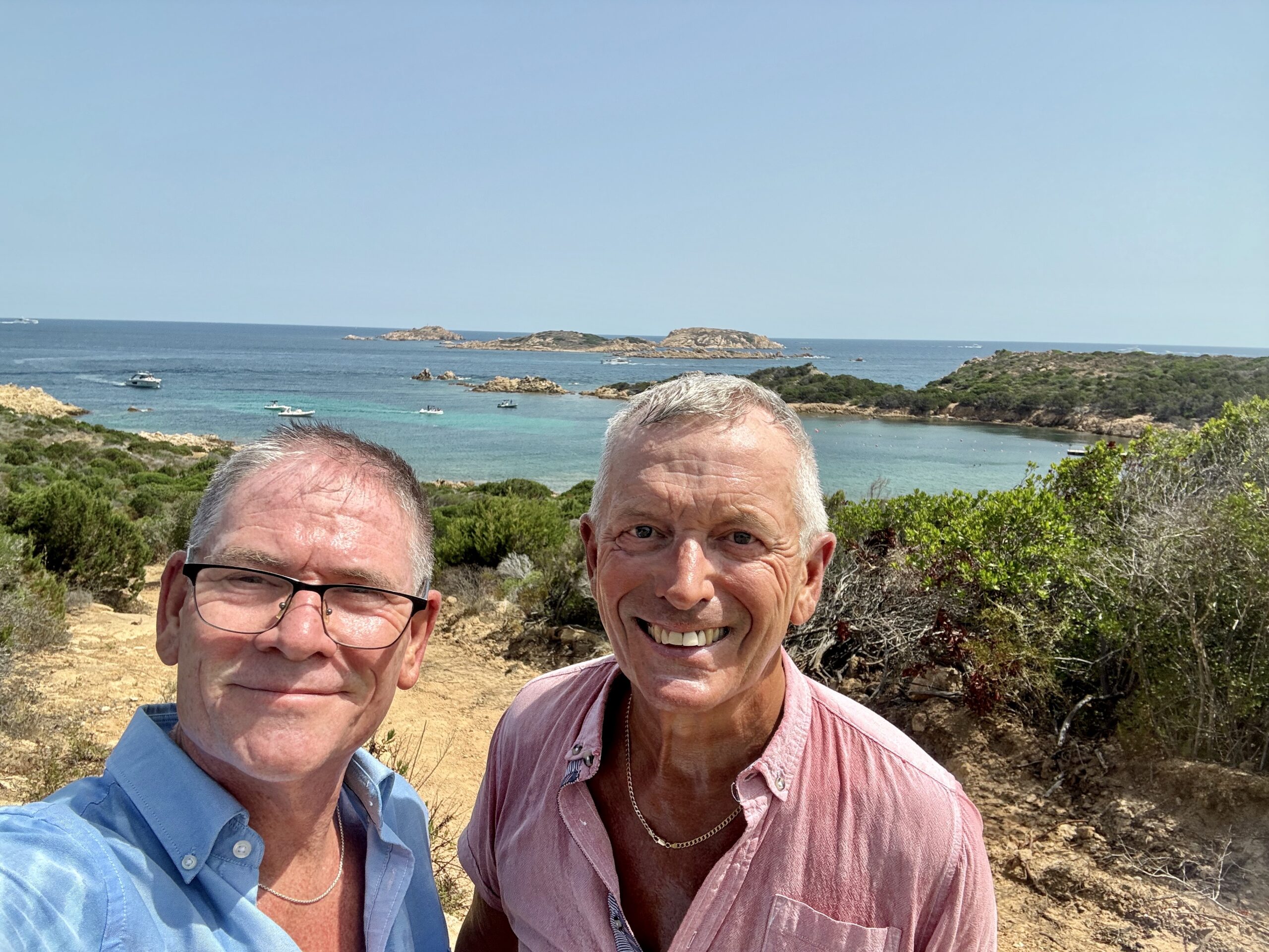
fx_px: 843
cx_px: 634
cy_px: 476
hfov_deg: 73.9
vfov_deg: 58.9
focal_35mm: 23
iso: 25
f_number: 1.9
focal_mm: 2.69
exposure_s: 1/1172
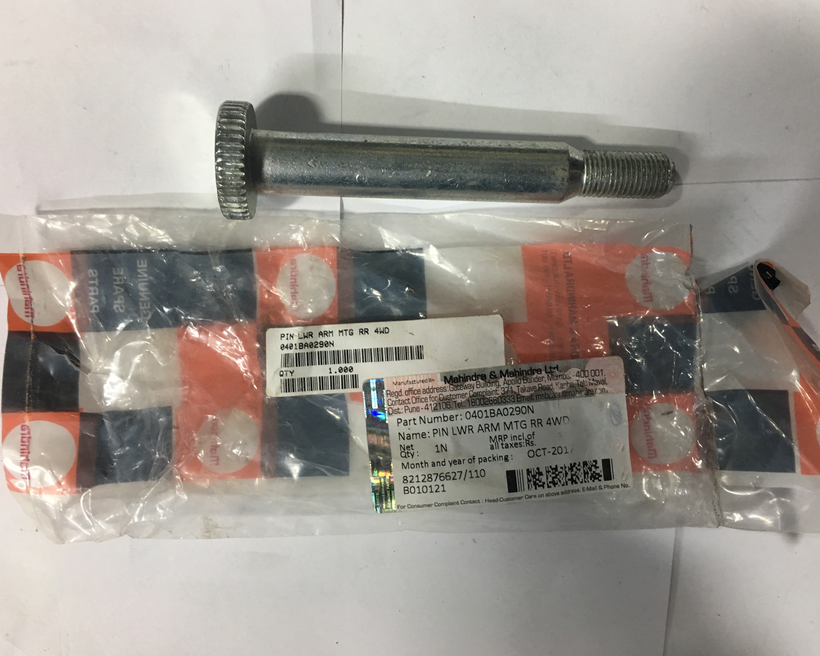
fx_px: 752
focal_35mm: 31
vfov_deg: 47.1
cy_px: 326
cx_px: 424
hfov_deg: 57.2
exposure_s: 1/33
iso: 125
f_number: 2.2
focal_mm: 4.15
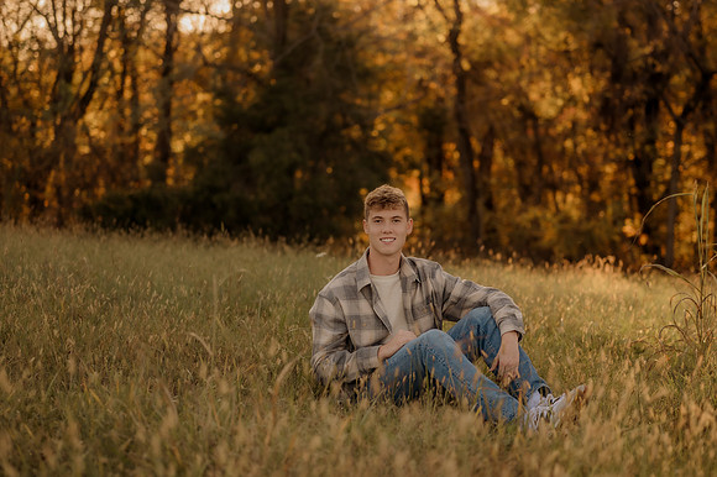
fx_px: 1493
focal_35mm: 75
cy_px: 238
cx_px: 358
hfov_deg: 27.0
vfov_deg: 18.2
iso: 250
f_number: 1.8
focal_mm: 50
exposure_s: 1/1250
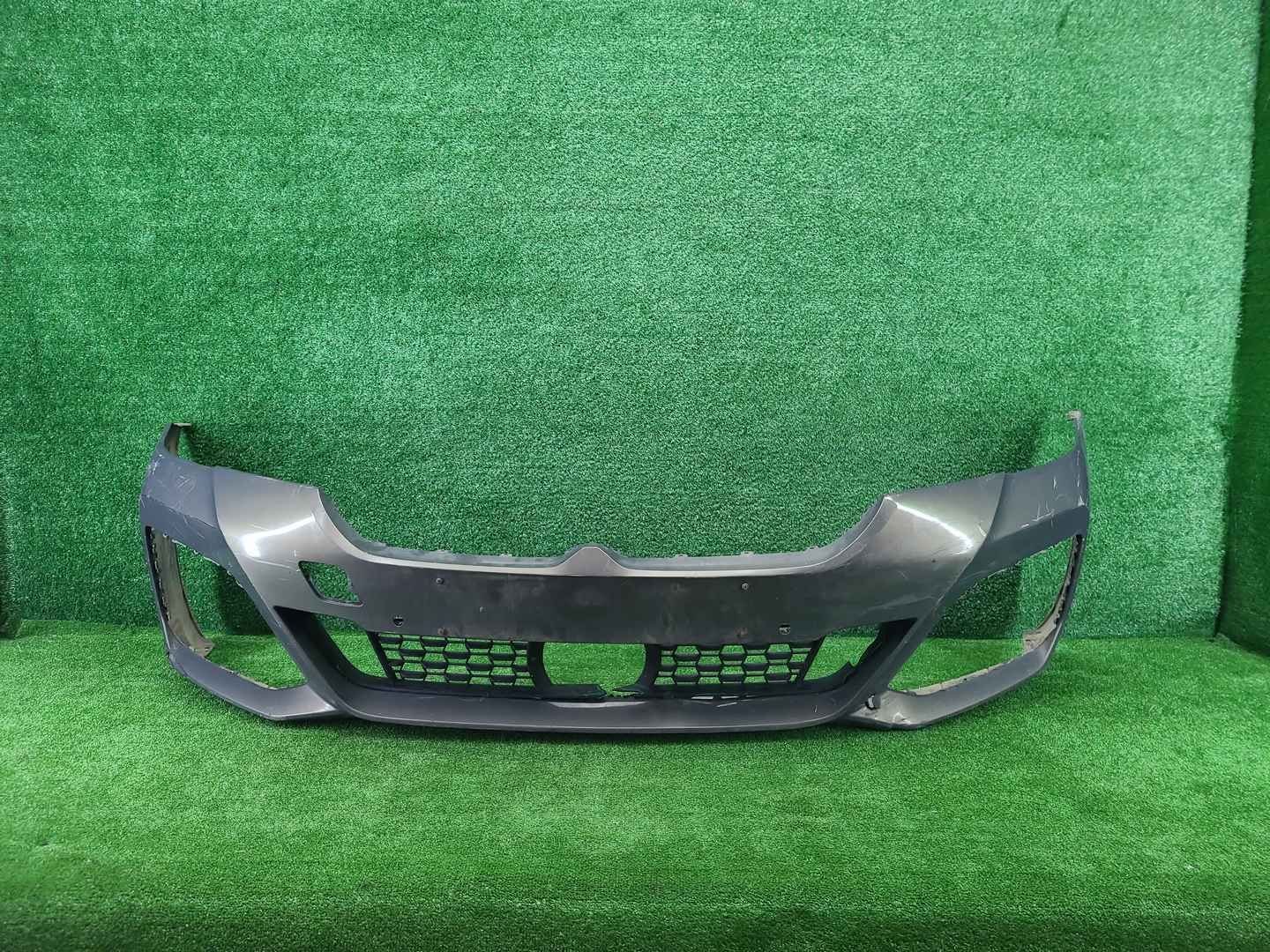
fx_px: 954
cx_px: 635
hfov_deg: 67.3
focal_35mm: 26
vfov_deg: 53.1
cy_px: 476
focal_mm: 5.4
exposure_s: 1/50
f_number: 1.8
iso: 186
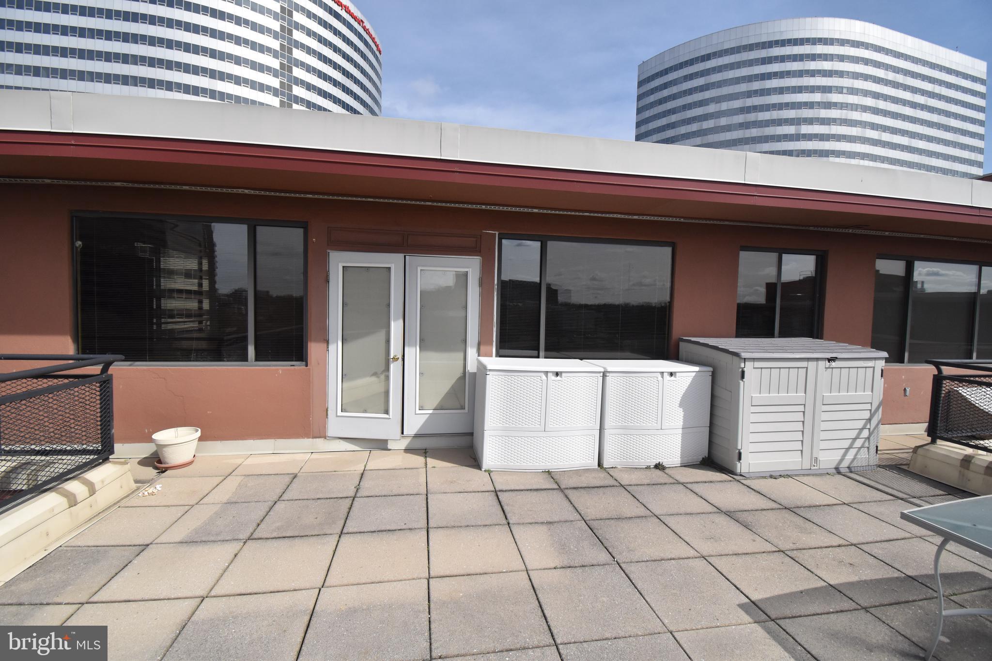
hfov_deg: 100.4
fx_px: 413
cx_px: 496
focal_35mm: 15
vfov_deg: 77.3
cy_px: 330
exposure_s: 1/3200
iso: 800
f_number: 7.1
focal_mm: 10
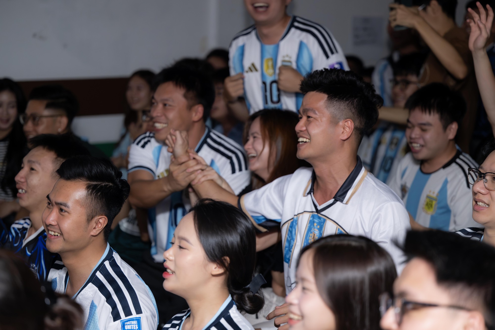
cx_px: 248
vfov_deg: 17.3
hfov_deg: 25.7
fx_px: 1086
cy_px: 165
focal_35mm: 79
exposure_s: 1/250
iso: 2500
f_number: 2.8
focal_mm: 79
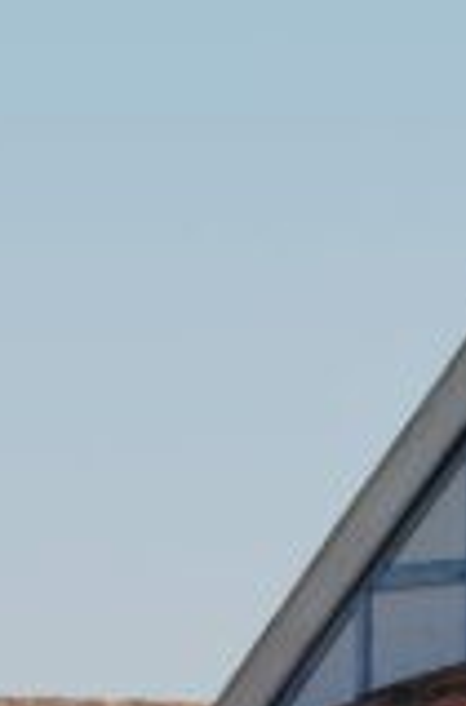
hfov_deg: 2.5
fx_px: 10729
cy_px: 613
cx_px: 131
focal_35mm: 549
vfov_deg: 3.8
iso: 250
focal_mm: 85
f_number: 11
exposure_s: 1/200
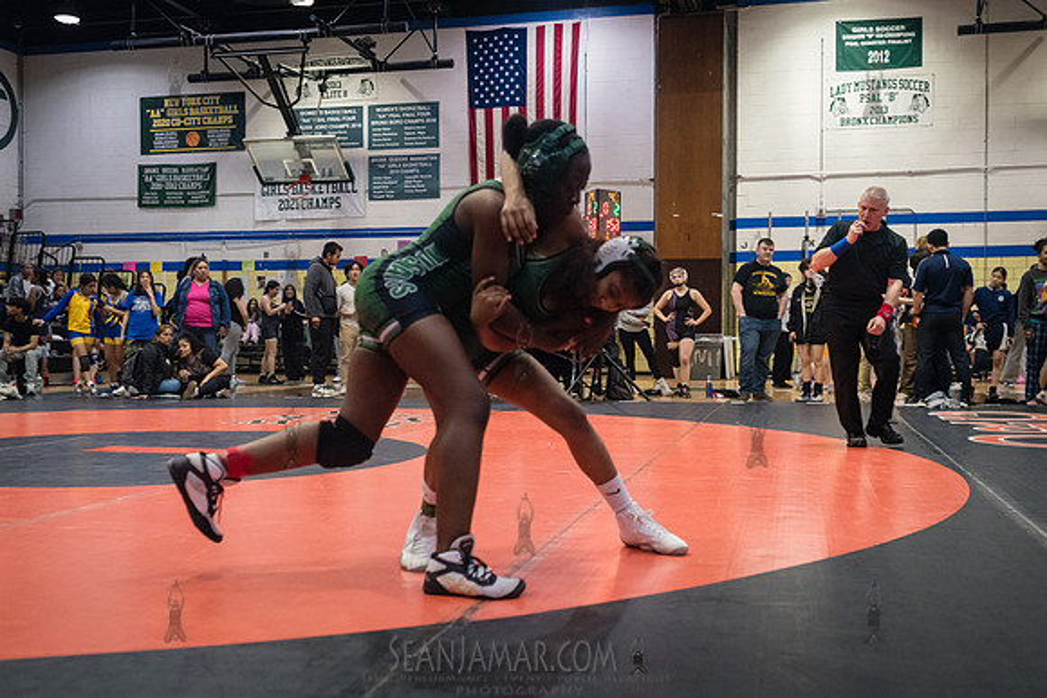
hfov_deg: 50.1
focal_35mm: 38
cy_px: 349
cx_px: 524
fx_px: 1120
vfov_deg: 34.6
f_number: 3.2
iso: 5000
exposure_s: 1/500
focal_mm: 35
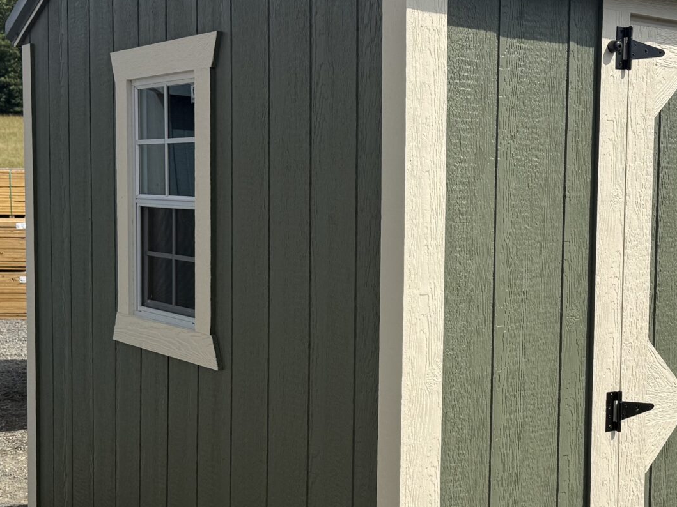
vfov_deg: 25.2
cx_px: 509
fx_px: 1134
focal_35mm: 58
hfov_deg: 32.6
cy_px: 292
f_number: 1.78
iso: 80
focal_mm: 6.76
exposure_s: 1/7353
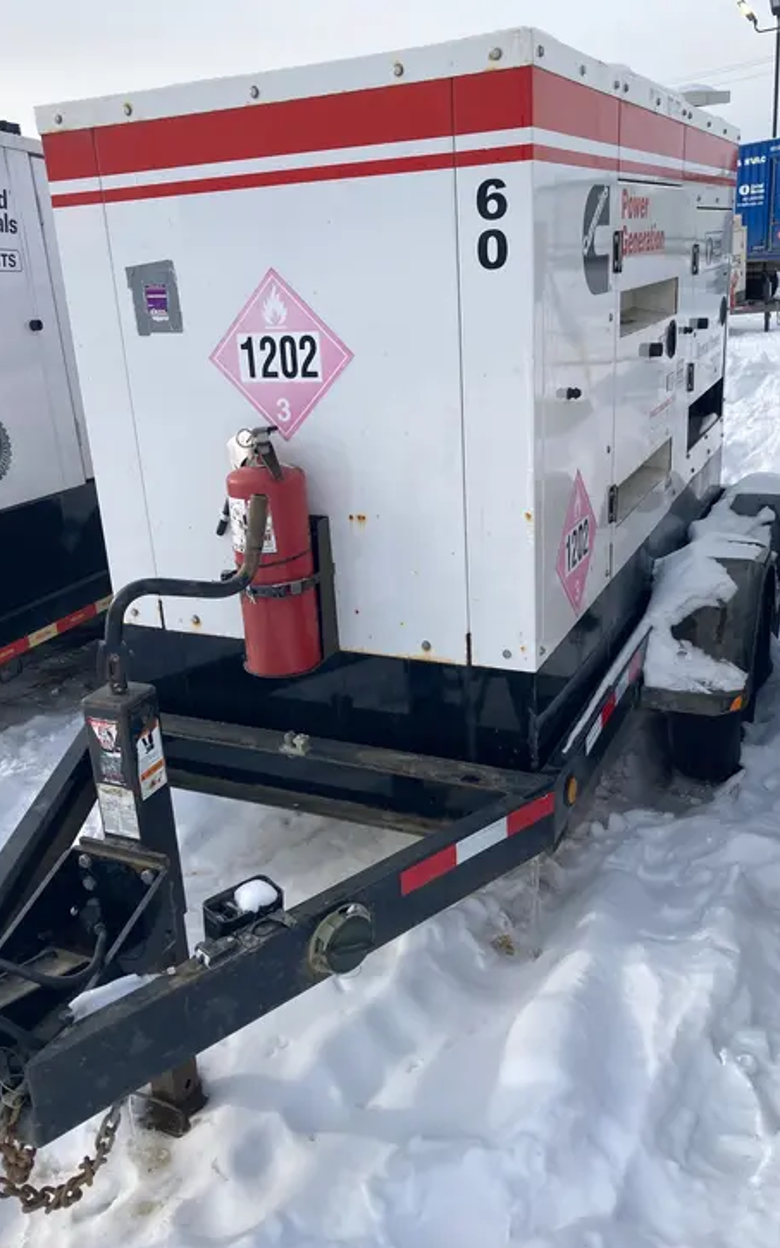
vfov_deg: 62.9
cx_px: 360
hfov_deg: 41.8
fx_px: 1021
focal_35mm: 30
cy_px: 629
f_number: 1.8
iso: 20
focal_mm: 3.99
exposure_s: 1/1279
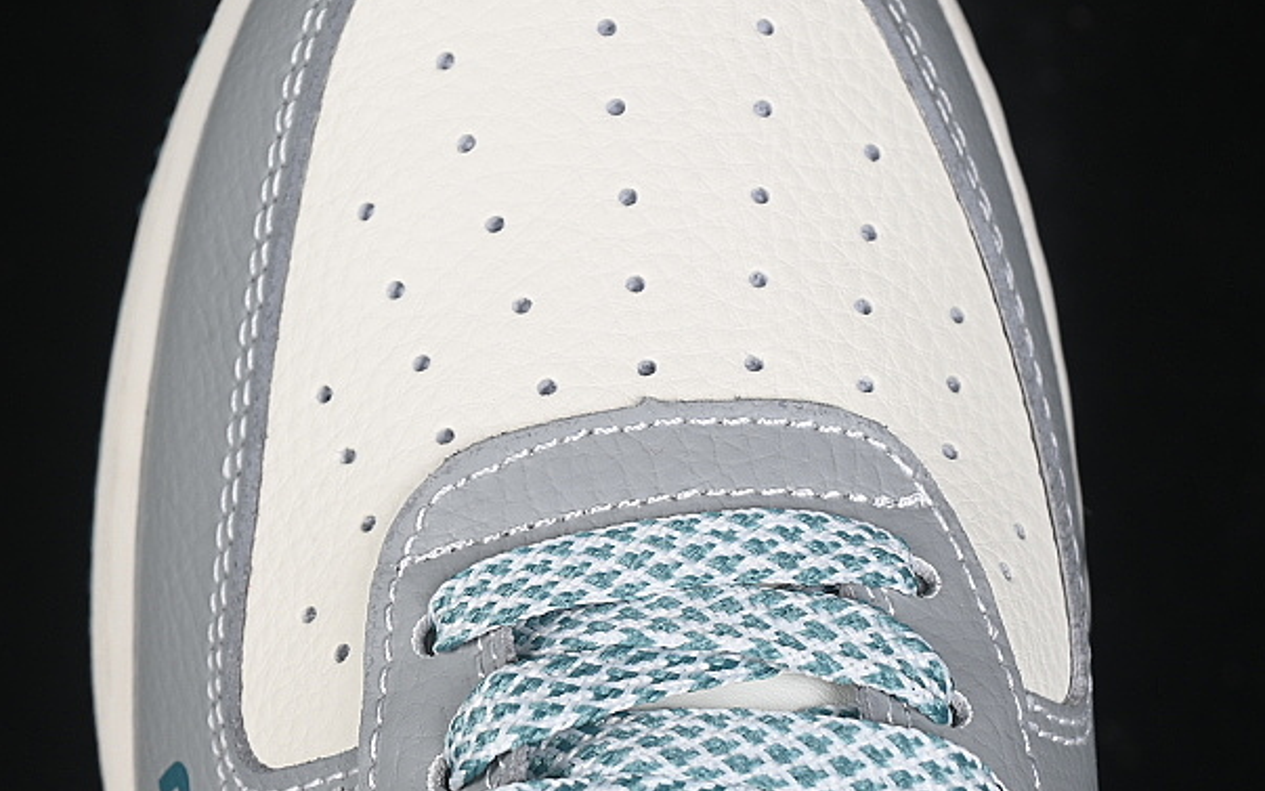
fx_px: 4724
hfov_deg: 15.3
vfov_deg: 9.6
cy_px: 476
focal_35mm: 137
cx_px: 571
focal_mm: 50
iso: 160
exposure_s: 1/80
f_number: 7.1
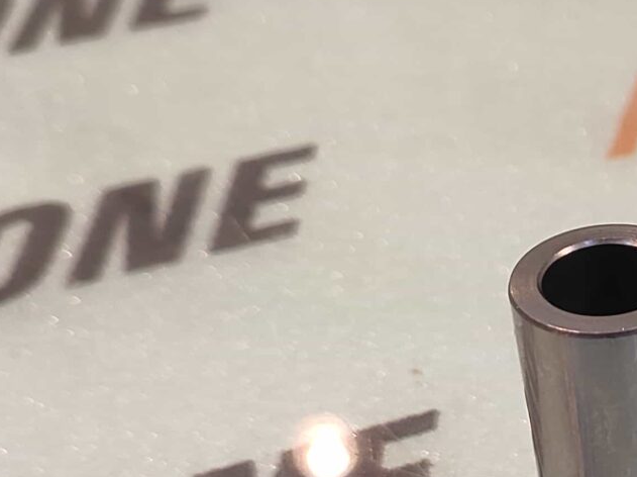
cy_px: 453
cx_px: 995
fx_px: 1269
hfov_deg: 22.3
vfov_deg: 20.7
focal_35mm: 69
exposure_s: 1/50
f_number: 1.79
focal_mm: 4.74
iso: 276
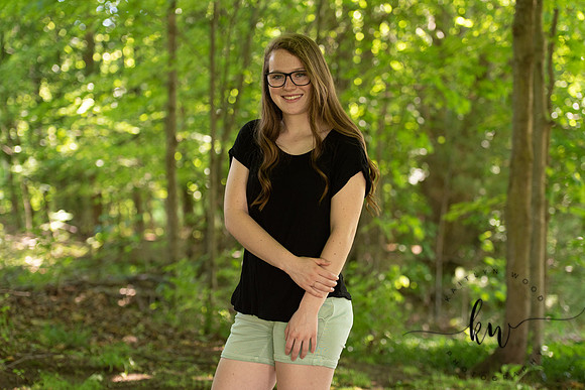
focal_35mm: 83
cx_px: 292
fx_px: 1354
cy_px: 195
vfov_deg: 16.4
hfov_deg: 24.4
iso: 400
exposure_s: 1/200
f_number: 2.8
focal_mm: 80
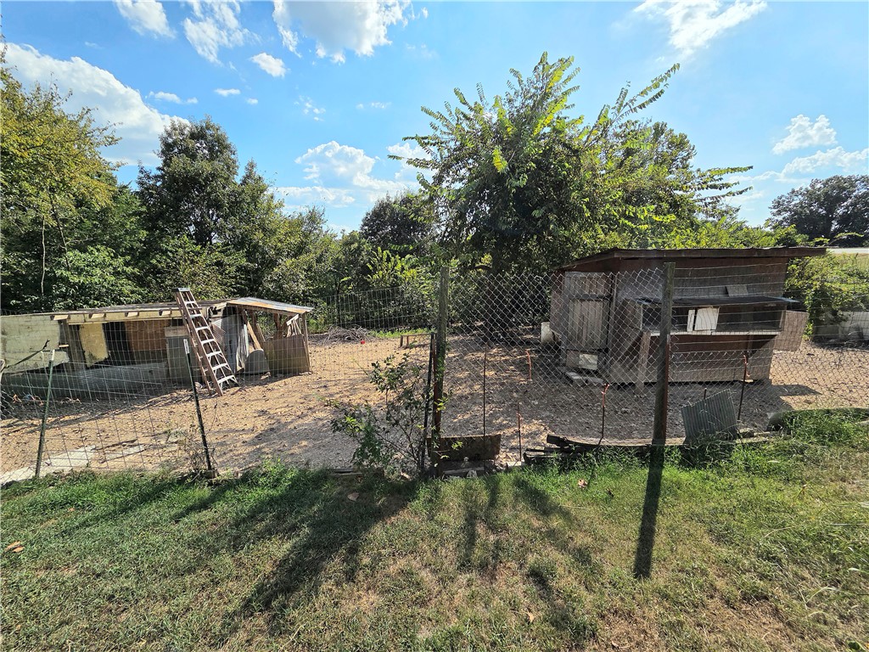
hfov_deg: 106.2
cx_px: 434
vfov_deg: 89.9
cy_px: 326
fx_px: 326
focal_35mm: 13
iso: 50
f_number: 2.2
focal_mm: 2.2
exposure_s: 1/3333
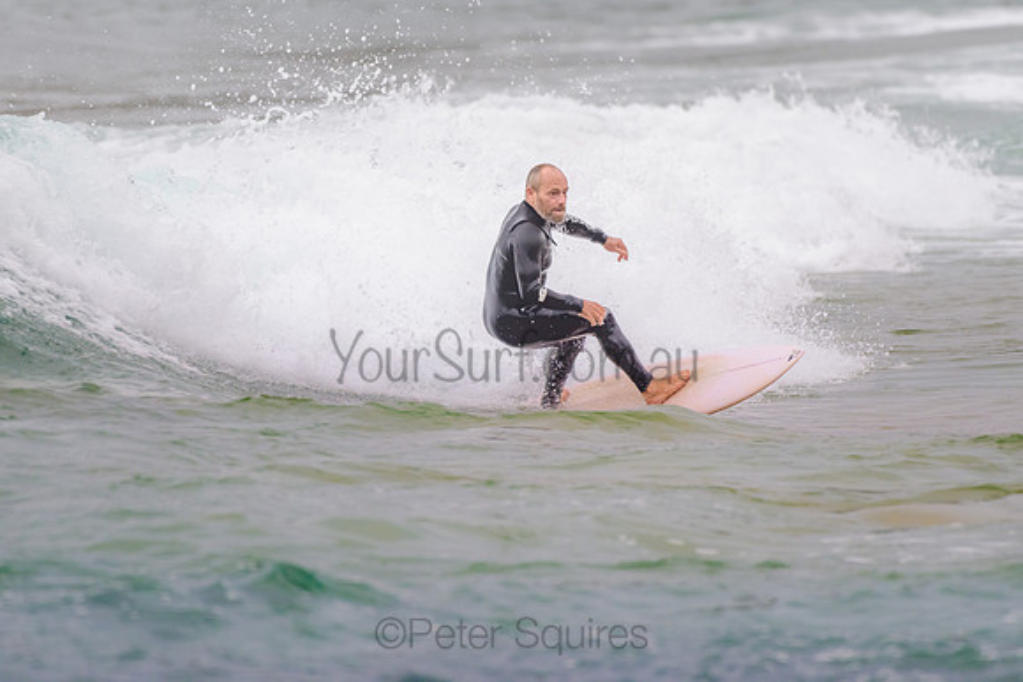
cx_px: 525
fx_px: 17421
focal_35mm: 613
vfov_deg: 2.2
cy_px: 264
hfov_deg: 3.4
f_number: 5.6
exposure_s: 1/800
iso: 280
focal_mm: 500
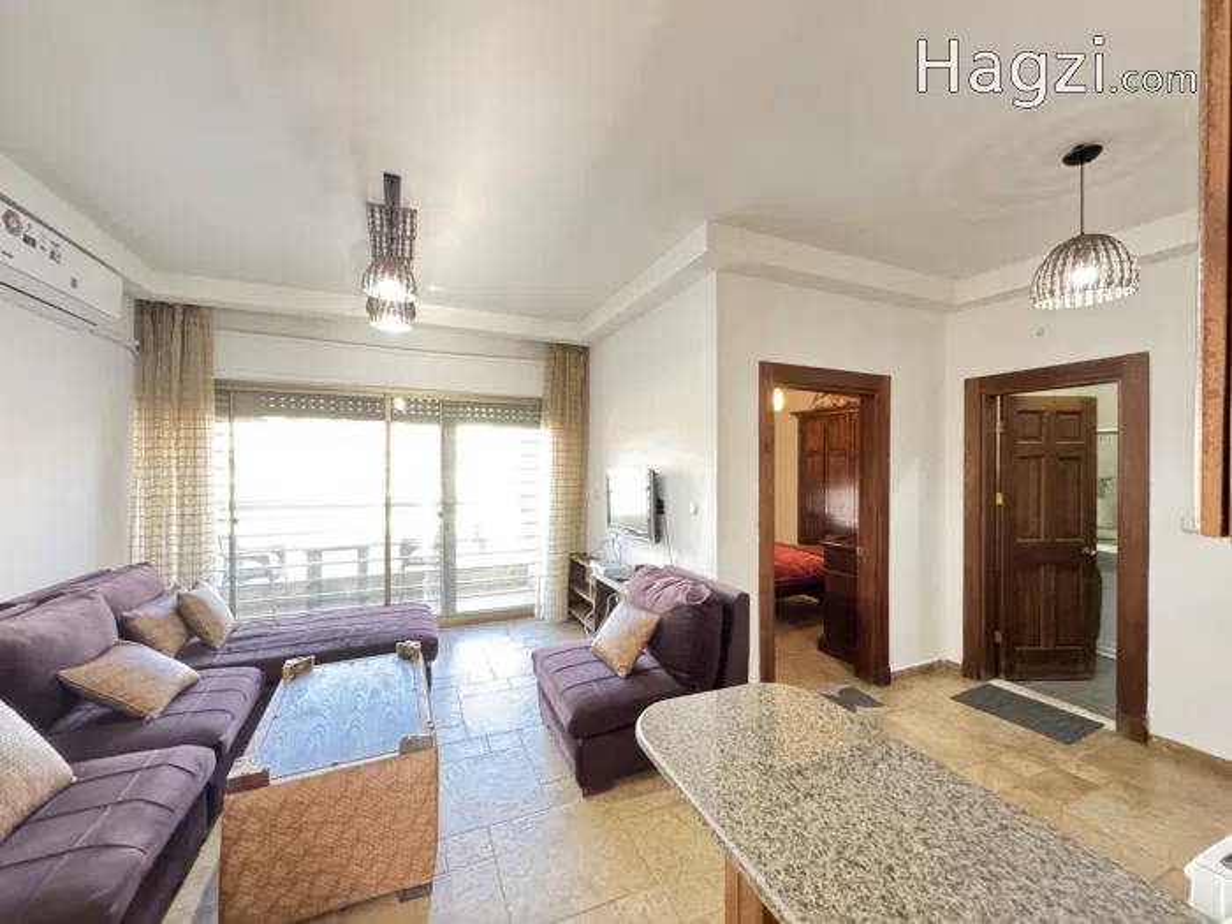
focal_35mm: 14
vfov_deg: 85.7
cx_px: 616
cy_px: 462
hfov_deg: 102.1
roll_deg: -0.3
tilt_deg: +0.9
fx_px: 498
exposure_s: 1/51
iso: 1250
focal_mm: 2.22
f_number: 2.2
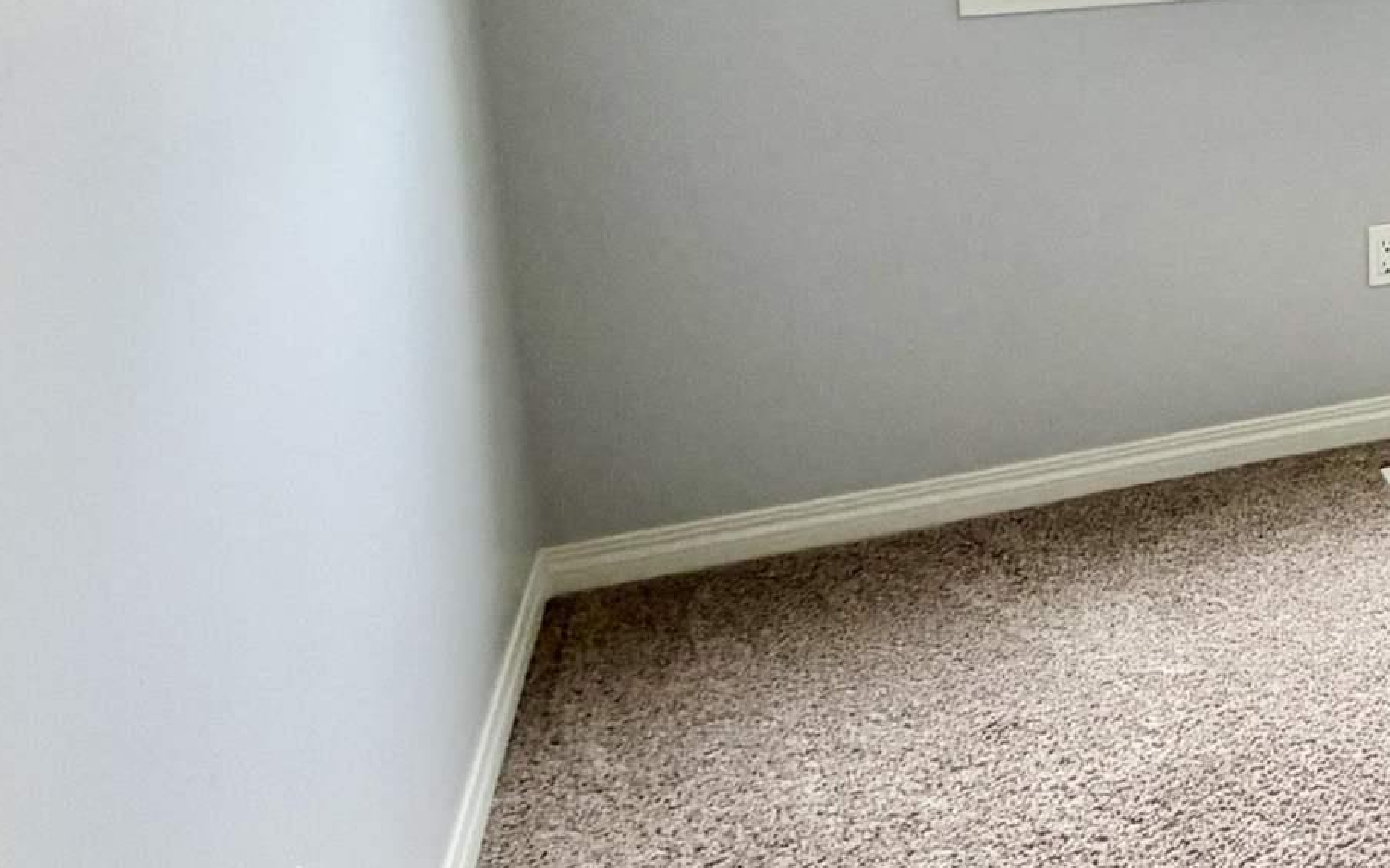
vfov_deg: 24.5
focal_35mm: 50
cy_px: -30
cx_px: 1820
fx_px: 1894
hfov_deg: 31.1
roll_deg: -1.3
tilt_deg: -8.9
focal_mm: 2.22
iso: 125
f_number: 2.2
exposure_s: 1/120
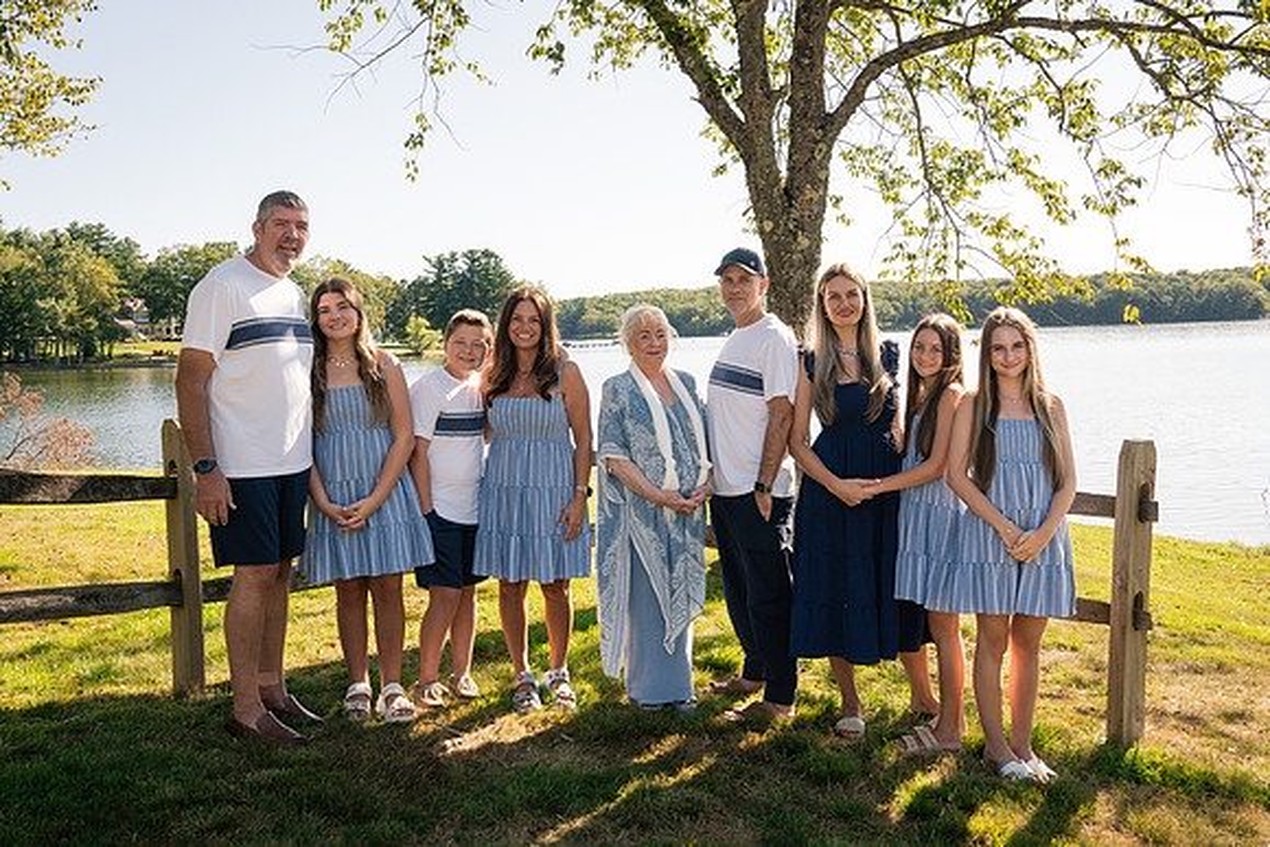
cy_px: 380
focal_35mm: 32
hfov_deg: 58.7
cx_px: 611
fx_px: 1129
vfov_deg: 41.1
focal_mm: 24
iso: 250
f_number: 8
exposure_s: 1/250
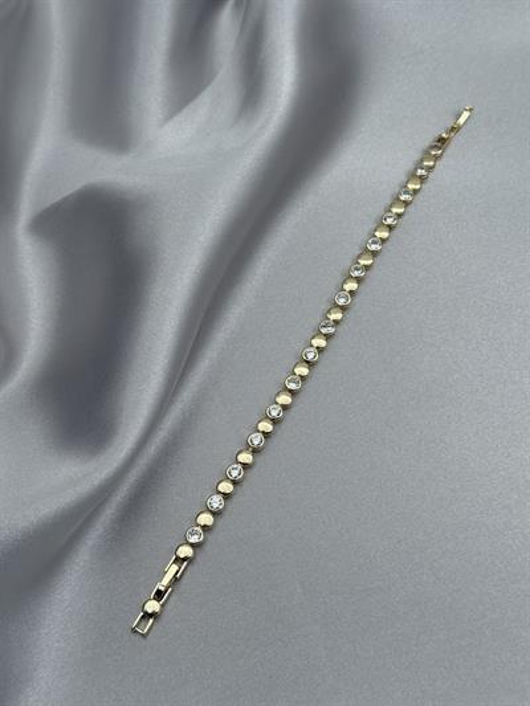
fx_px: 980
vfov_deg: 39.6
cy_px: 353
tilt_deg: -64.3
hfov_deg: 30.3
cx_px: 265
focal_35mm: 48
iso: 64
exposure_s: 1/1543
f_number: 1.78
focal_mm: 6.76
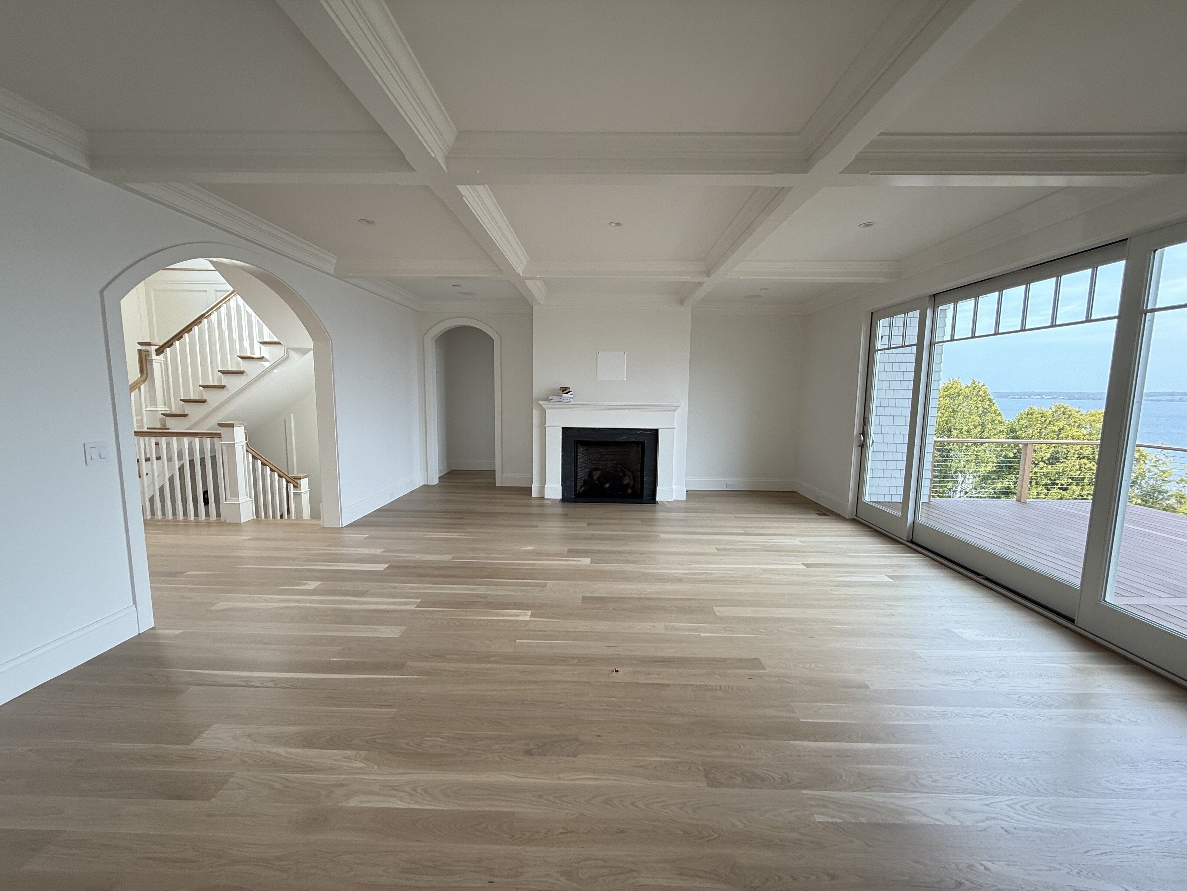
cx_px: 594
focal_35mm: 14
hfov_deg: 102.1
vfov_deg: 85.7
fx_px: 480
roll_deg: -1.2
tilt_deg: -5.2
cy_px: 446
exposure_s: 1/124
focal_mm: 2.22
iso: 64
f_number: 2.2
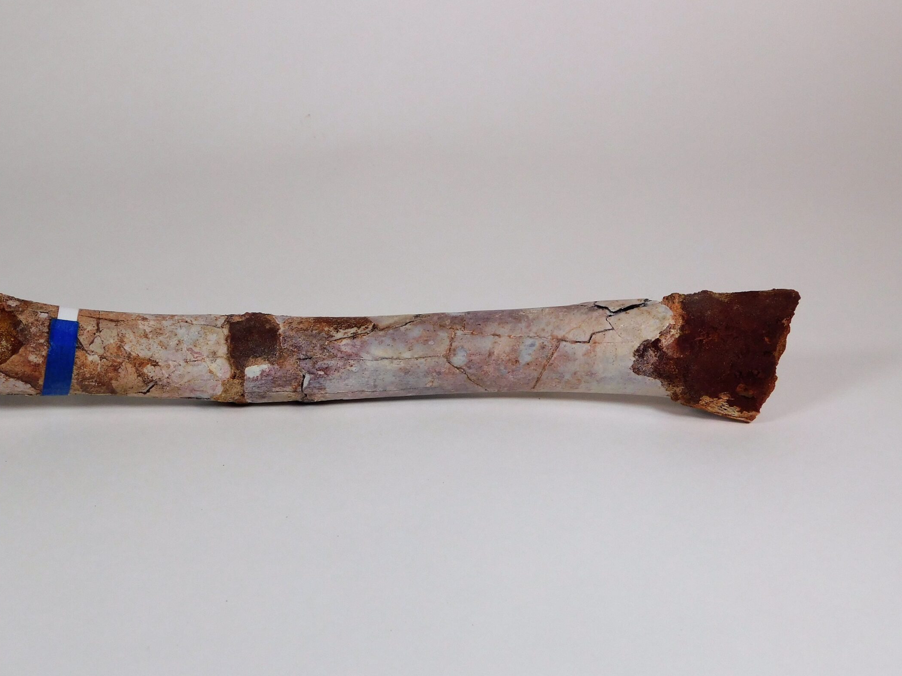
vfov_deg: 23.6
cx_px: 371
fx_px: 1615
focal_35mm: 62
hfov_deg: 31.1
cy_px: 369
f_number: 3.8
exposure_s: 1/800
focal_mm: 9
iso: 125
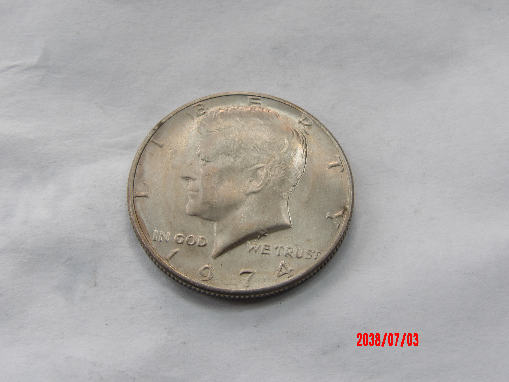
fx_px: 750
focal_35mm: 51
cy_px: 191
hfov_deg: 37.5
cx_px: 254
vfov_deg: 28.6
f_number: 5.3
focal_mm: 9.2
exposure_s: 1/34
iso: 100
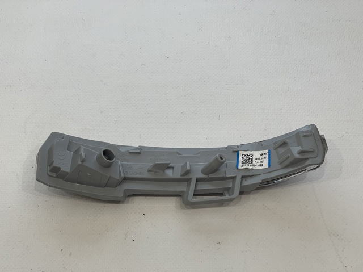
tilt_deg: -56.1
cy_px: 136
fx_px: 671
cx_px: 182
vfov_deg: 22.9
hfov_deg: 30.3
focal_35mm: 64
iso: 80
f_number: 2.2
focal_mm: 7.5
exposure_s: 1/100
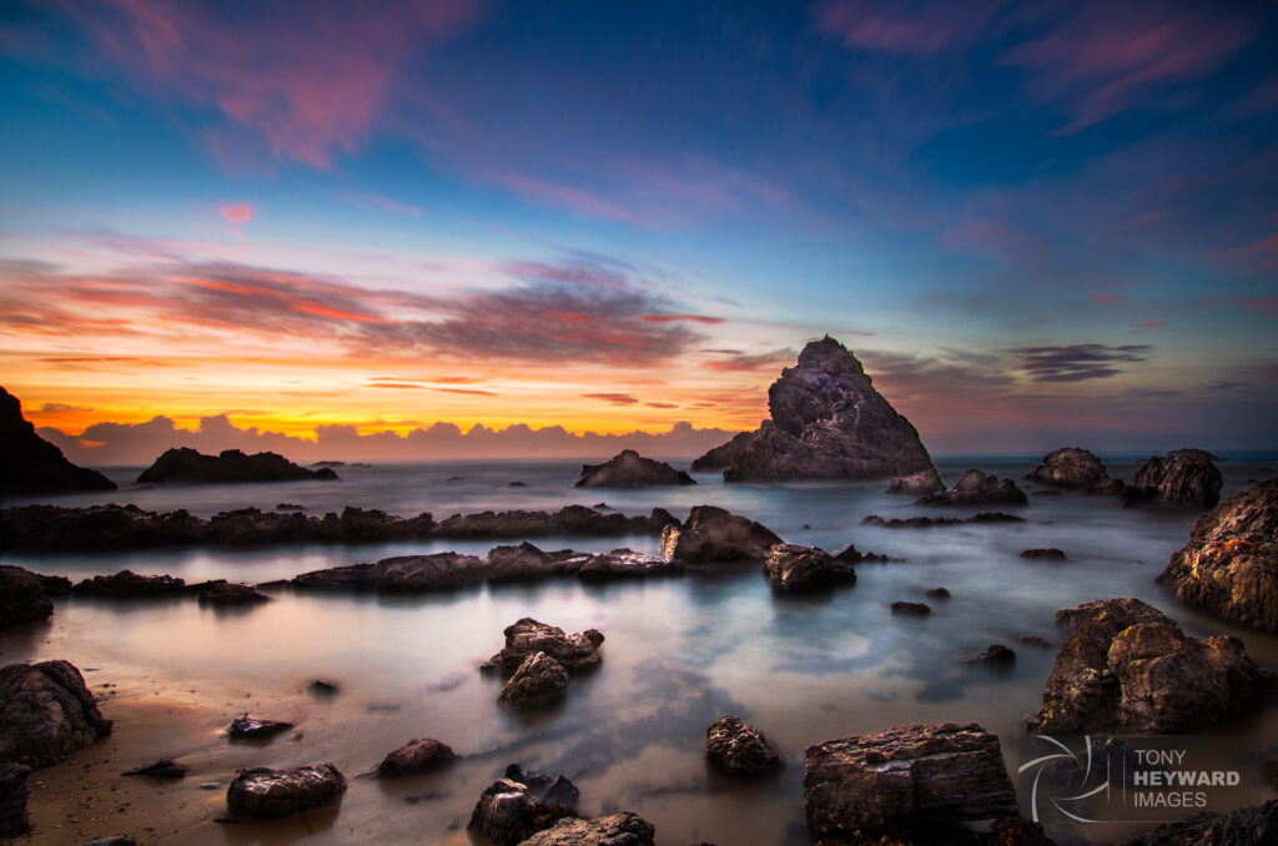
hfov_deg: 96.9
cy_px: 423
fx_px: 567
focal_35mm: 16
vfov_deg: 73.5
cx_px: 639
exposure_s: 59
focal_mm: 11
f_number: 11
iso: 100
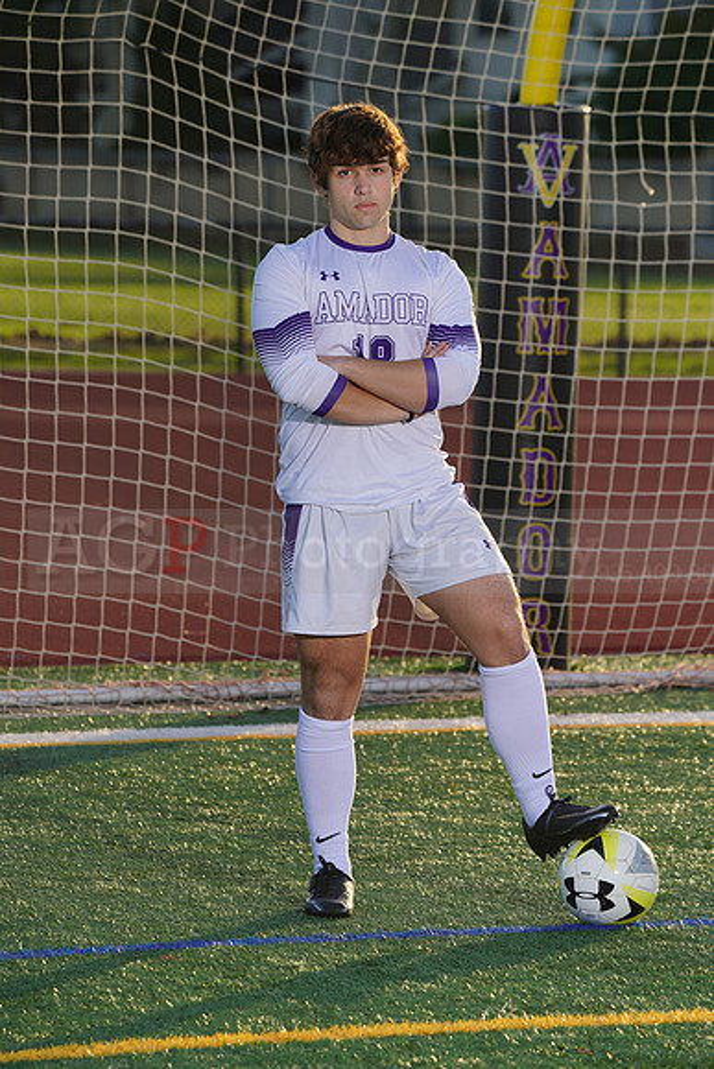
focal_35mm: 232
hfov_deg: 5.9
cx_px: 357
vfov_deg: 8.9
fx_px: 6897
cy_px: 534
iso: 100
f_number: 8
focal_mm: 232
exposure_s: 1/200
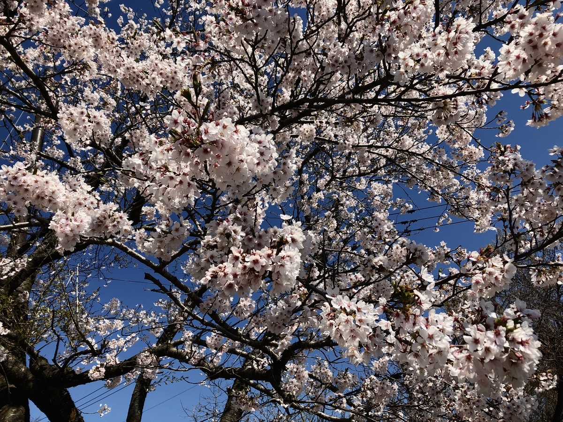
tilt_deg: +38.2
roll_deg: +11.5
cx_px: 282
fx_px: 455
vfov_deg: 49.7
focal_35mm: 28
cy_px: 211
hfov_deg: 63.4
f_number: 1.8
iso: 20
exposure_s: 1/2183
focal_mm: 3.99
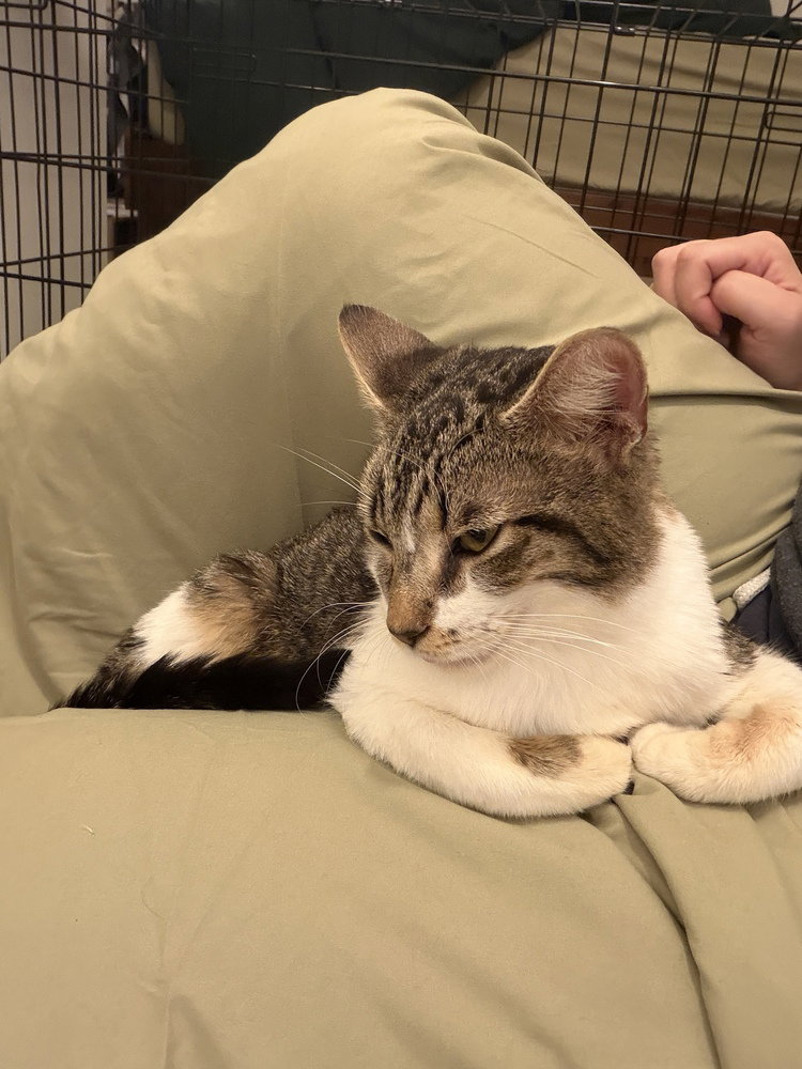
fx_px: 927
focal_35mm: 30
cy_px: 534
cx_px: 401
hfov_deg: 46.8
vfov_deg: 60.0
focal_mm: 2.71
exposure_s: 1/40
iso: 320
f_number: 1.9
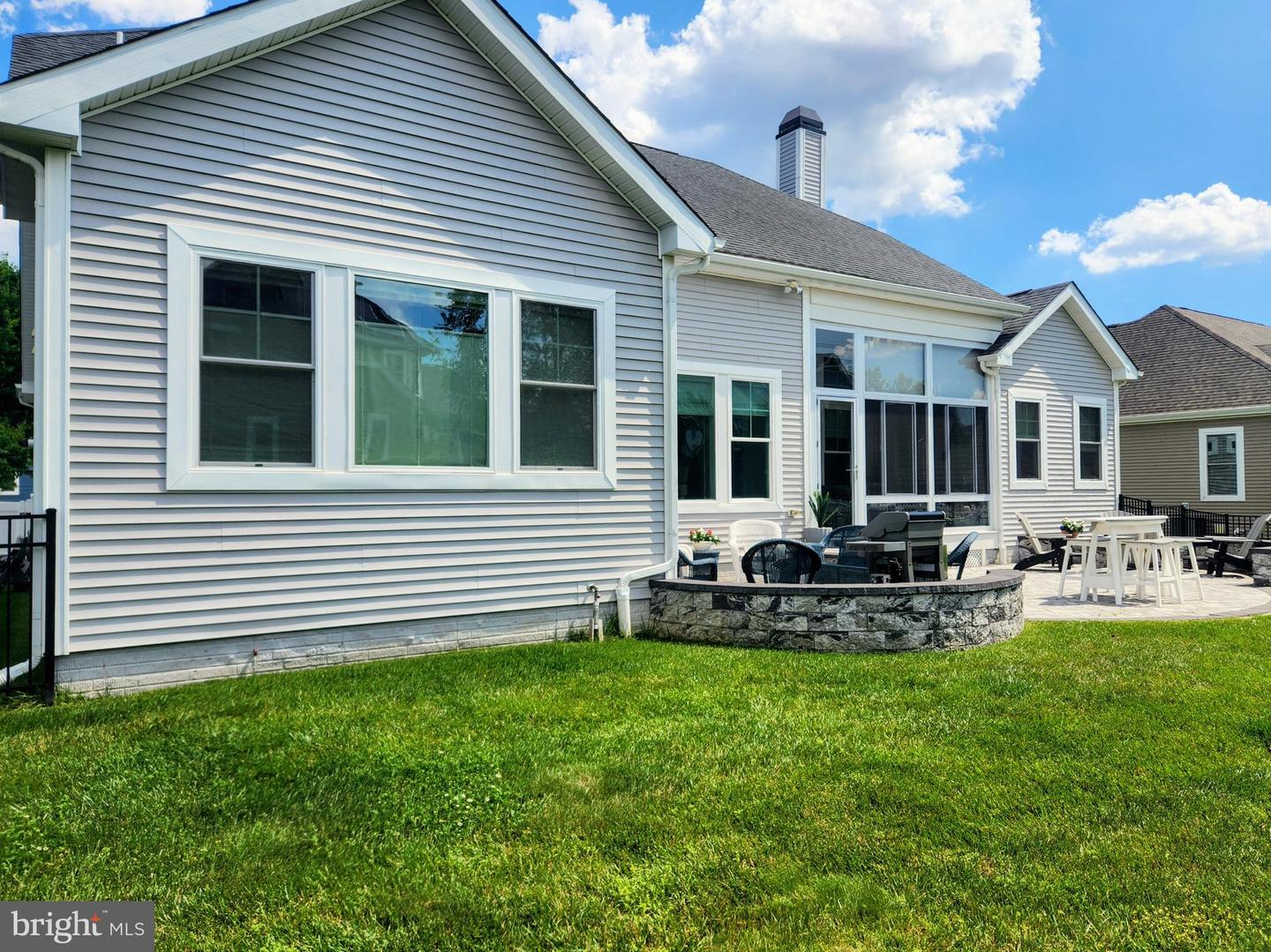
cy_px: 476
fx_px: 844
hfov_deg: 73.9
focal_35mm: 23
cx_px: 636
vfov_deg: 58.9
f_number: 1.8
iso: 20
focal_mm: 5.4
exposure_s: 1/1889
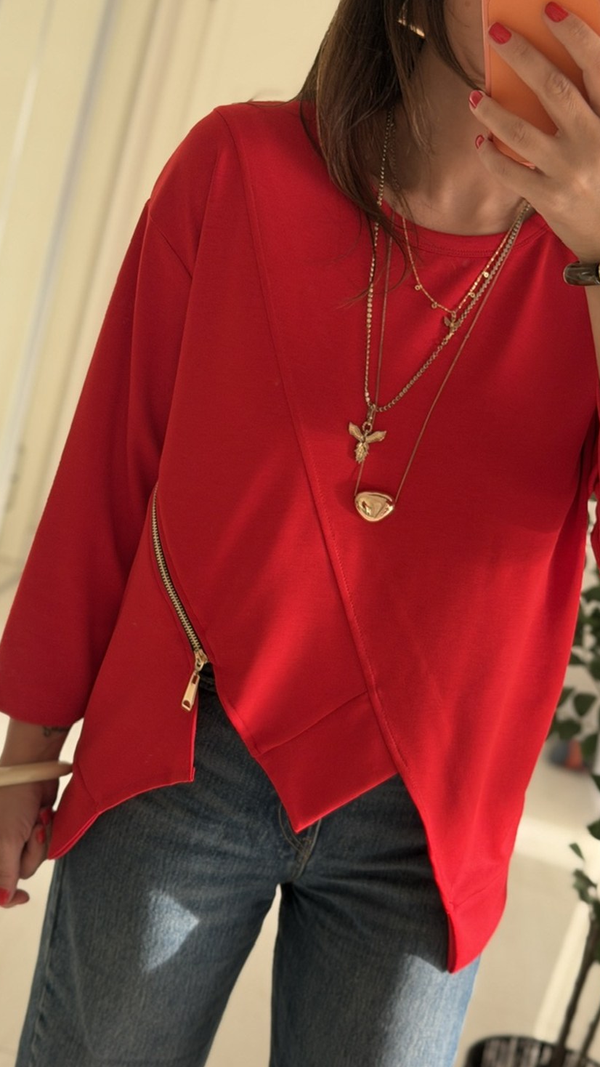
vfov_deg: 36.6
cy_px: 568
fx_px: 1612
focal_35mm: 57
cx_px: 390
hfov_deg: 21.0
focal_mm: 6.76
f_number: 1.78
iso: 160
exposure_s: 1/136
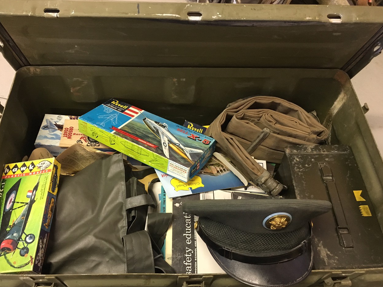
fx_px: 343
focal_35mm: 31
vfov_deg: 45.4
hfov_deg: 58.3
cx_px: 179
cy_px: 152
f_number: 2.2
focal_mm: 4.15
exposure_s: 1/20
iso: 200
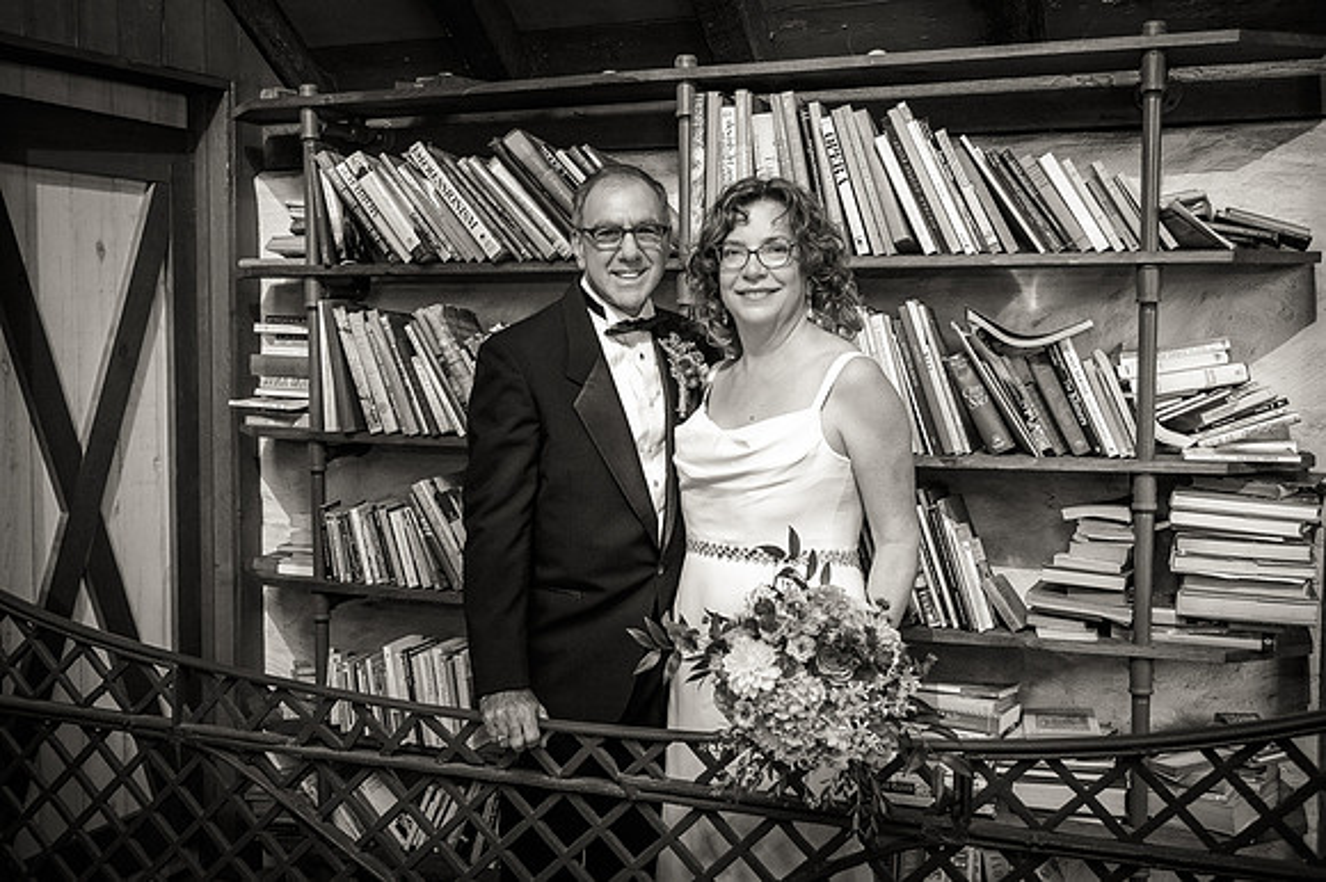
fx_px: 1416
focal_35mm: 38
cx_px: 613
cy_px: 408
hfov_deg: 50.1
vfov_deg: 34.6
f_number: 4
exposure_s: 1/200
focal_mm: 35
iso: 800
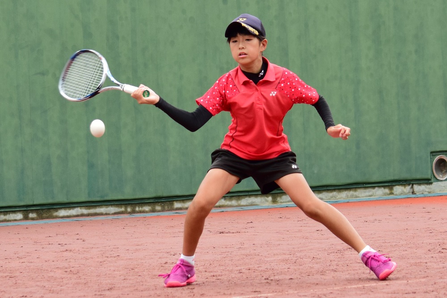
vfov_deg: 10.6
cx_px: 224
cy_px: 149
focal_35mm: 129
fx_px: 1601
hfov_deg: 15.9
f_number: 4.5
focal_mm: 86
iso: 500
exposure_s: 1/1250
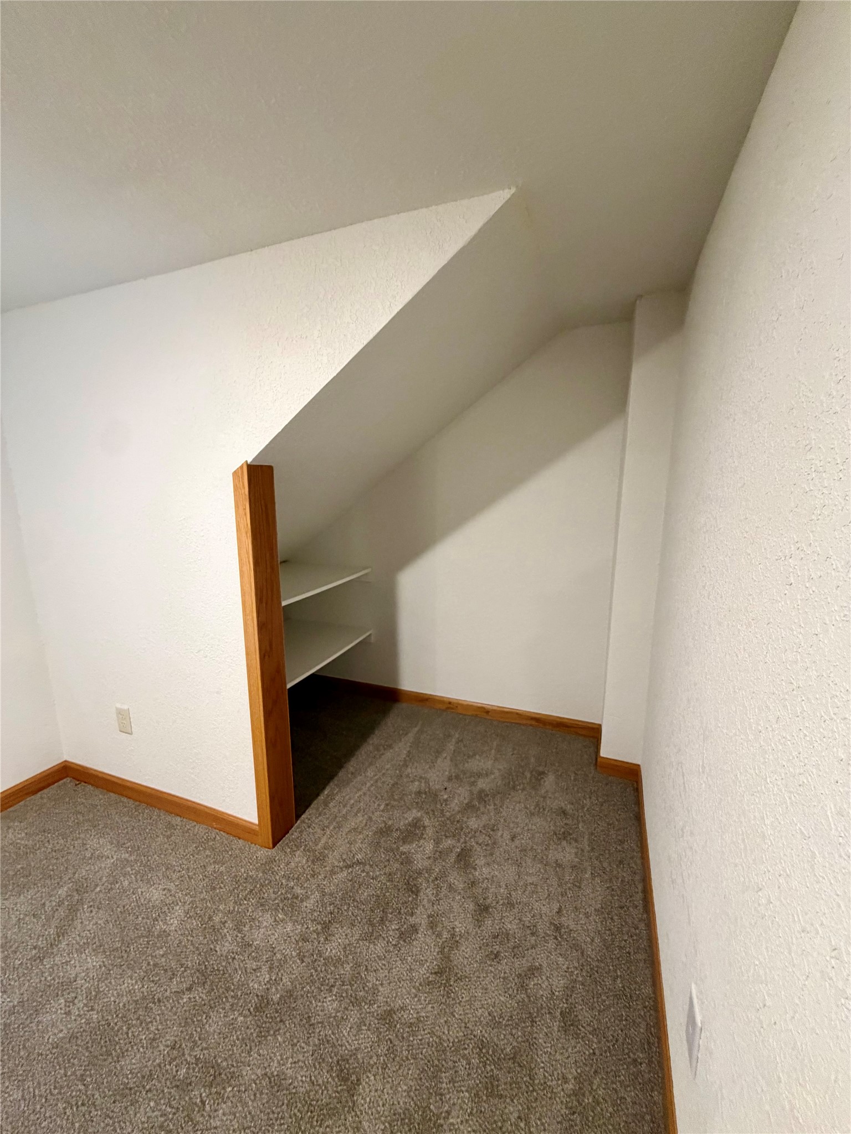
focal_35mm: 14
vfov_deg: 102.1
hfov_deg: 85.7
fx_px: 459
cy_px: 567
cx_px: 426
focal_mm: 2.22
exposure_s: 1/60
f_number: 2.2
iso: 500
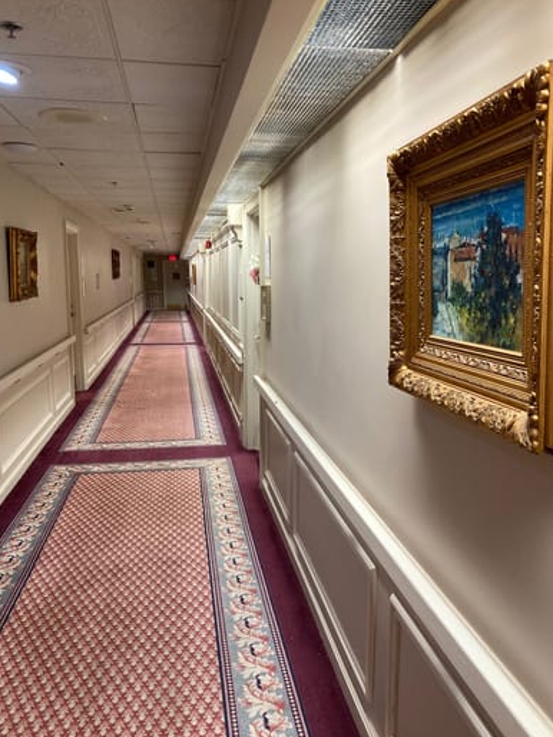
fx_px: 618
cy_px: 368
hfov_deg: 48.2
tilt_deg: -8.0
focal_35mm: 29
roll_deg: -1.0
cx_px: 272
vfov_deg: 61.7
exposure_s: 1/43
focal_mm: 3.99
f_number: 1.8
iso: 125
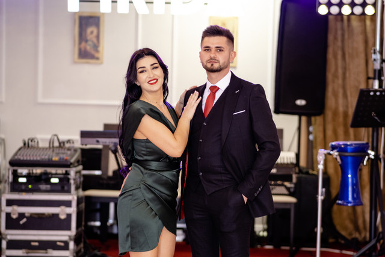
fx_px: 1369
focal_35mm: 128
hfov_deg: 16.0
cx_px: 192
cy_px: 128
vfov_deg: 10.7
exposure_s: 1/200
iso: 1000
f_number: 2
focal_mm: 85
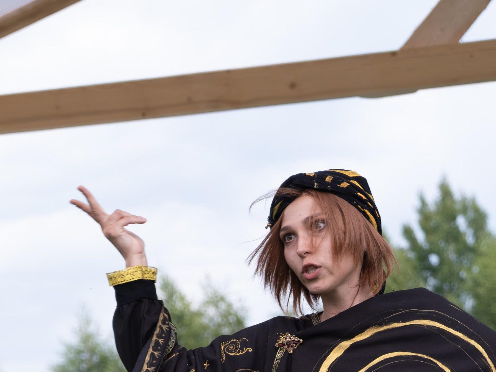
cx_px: 340
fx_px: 2895
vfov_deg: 7.2
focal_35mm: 202
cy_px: 558
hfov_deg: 9.8
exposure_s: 1/800
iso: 200
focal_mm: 55
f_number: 4
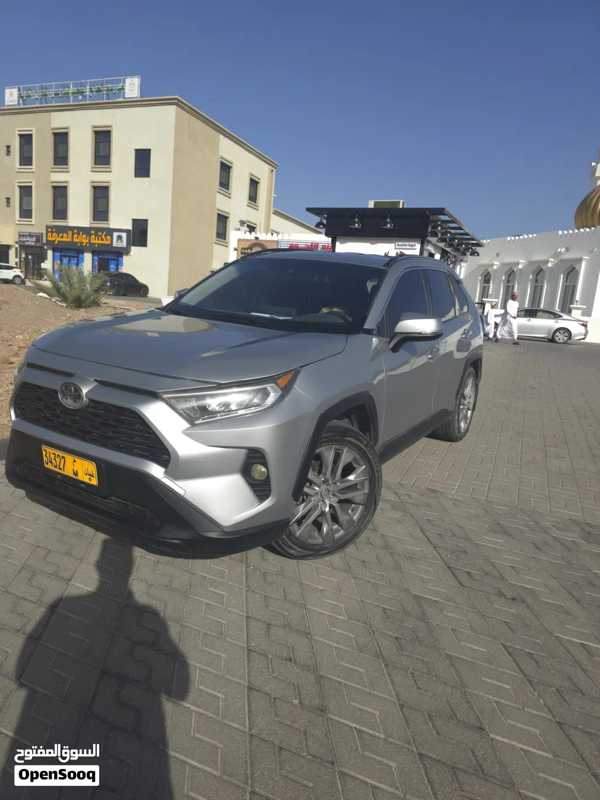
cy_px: 400
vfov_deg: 73.9
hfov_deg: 58.9
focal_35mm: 23
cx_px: 300
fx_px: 531
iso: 12
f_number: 1.7
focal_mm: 6.3
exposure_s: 1/538
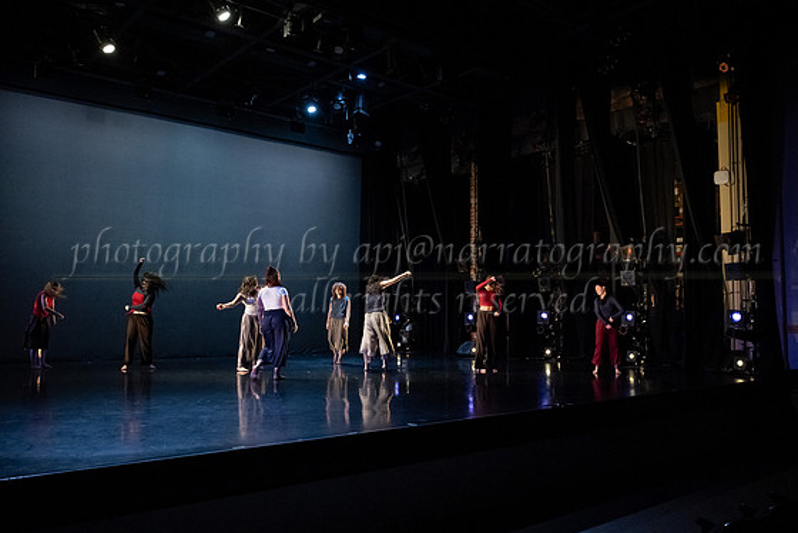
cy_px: 274
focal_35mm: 29
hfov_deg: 63.6
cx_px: 402
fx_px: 643
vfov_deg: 45.0
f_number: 3.2
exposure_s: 1/400
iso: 4000
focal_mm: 28
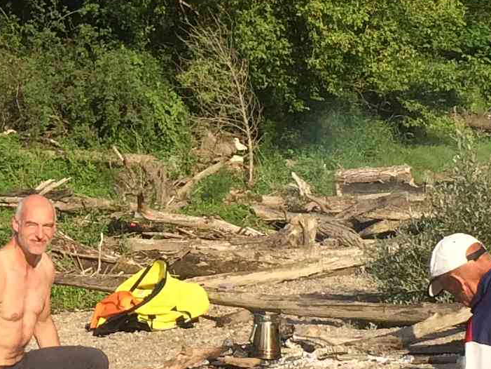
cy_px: 98
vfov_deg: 11.0
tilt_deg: -0.1
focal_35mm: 135
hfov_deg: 14.5
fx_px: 1915
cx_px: 52
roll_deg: +0.3
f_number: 2.2
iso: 32
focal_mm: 4.15
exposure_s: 1/1709
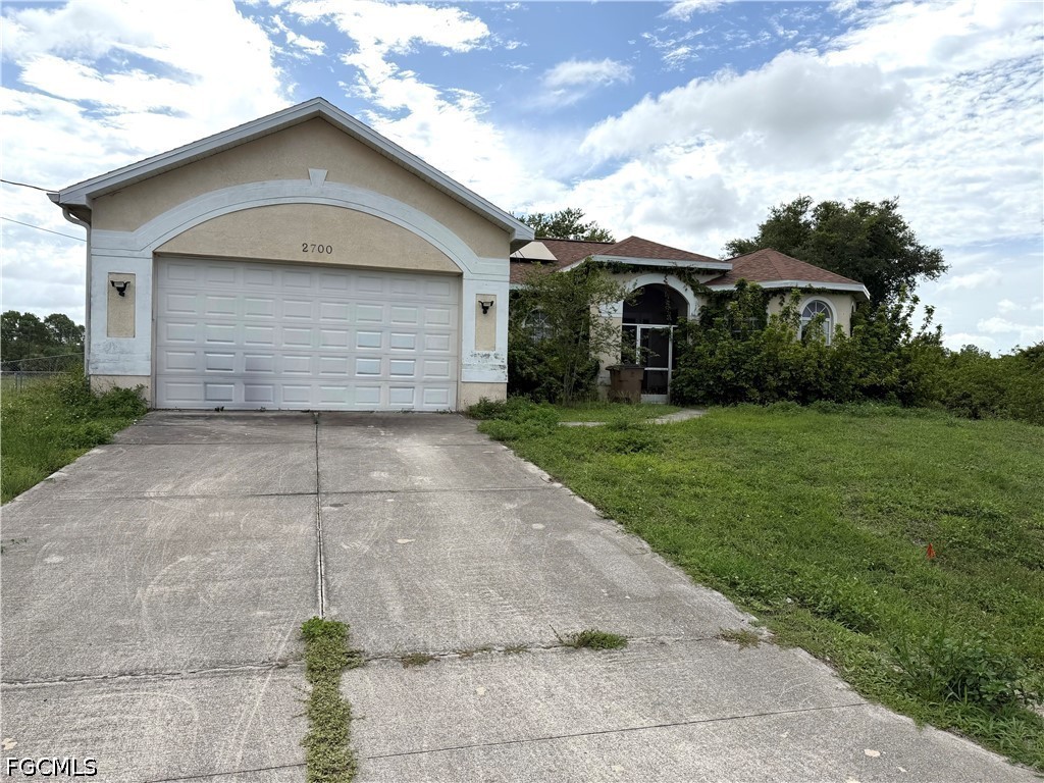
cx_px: 522
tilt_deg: +0.2
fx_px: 724
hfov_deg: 71.6
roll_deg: -0.2
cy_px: 392
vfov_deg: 56.8
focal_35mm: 24
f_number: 1.78
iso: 80
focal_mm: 6.76
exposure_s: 1/7353
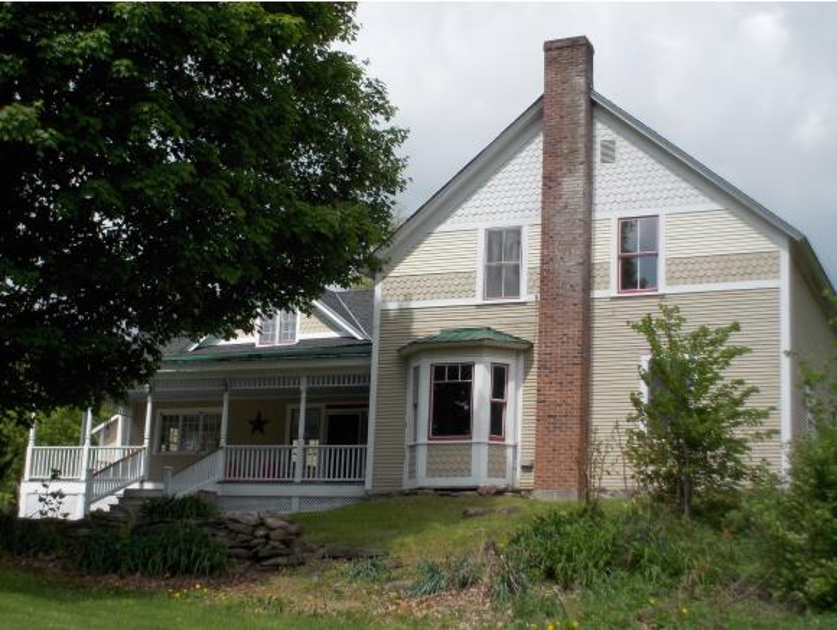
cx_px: 418
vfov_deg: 26.1
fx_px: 1355
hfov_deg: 34.3
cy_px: 315
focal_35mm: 56
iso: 80
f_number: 4.7
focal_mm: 7.9
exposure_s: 1/500
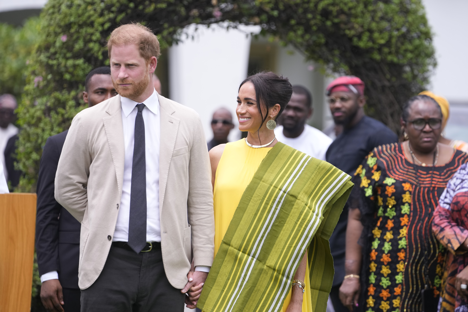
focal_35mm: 200
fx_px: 2600
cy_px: 156
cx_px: 234
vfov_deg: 6.9
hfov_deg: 10.3
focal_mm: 200
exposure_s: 1/4000
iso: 800
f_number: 3.5
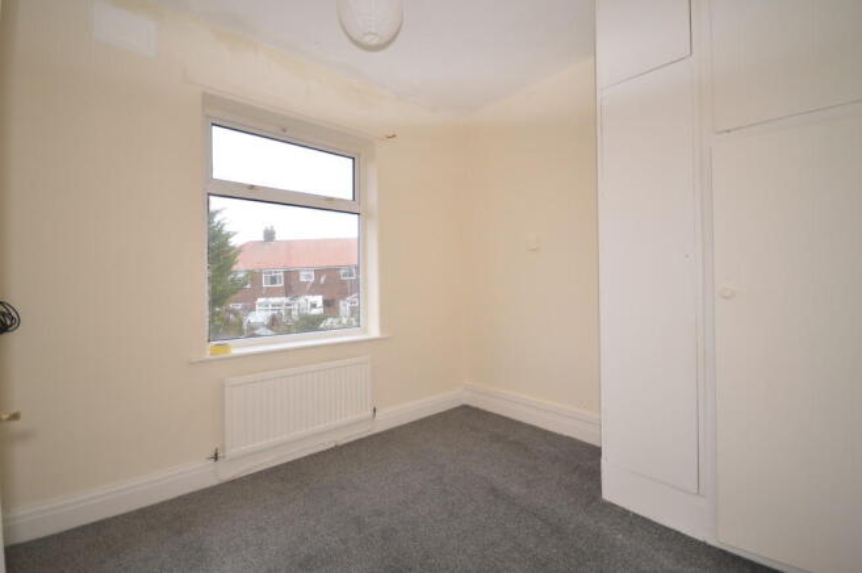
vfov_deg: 77.2
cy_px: 286
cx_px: 431
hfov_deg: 100.4
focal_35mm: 15
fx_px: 359
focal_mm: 10
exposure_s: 1/60
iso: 100
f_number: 4
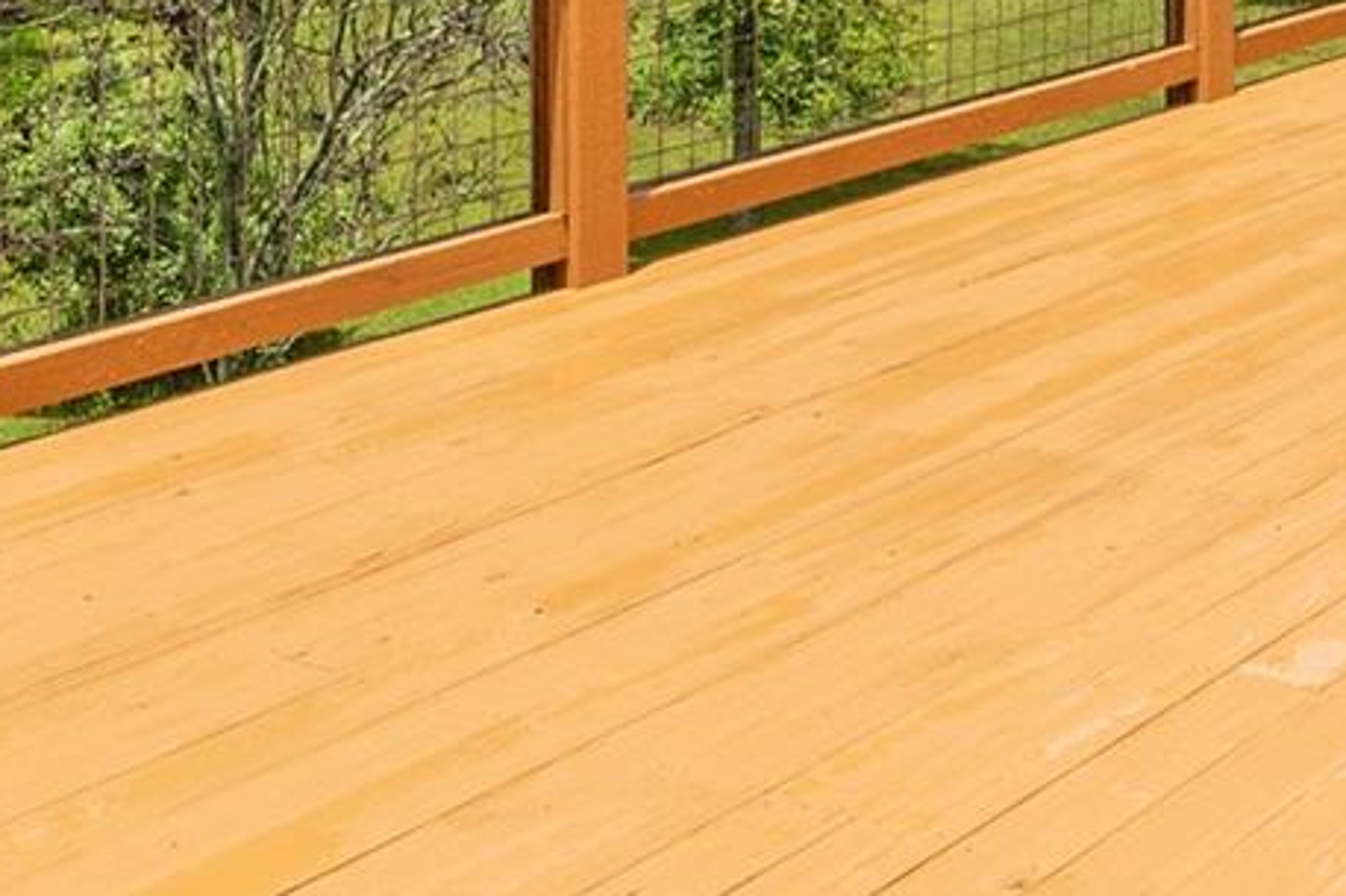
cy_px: -508
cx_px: 1281
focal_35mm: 76
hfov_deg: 25.6
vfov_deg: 16.2
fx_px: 2840
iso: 320
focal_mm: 17
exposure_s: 1/2000
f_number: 8
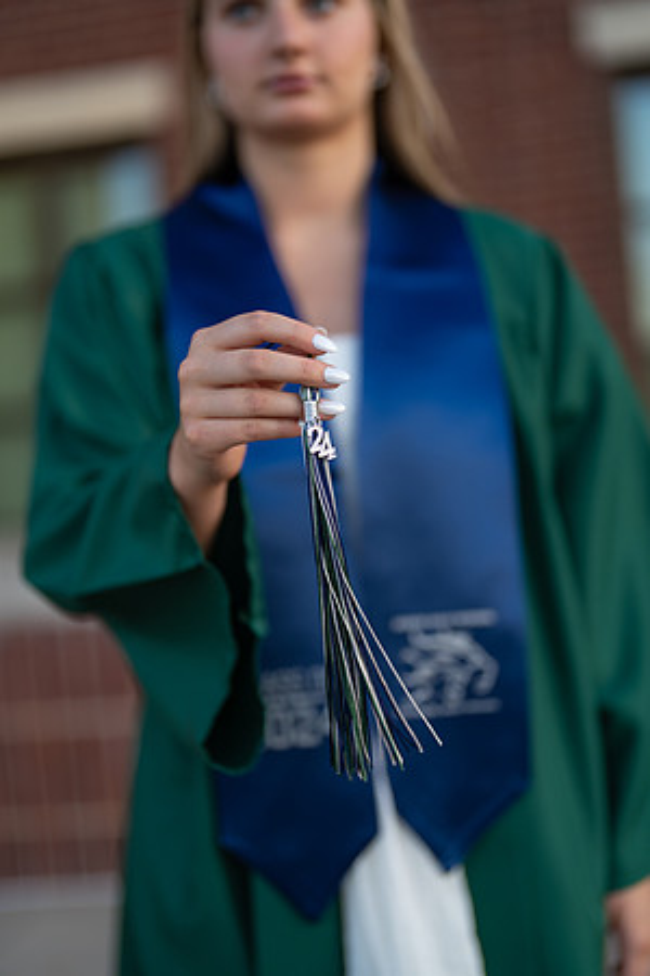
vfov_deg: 39.6
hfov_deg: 27.0
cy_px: 488
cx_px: 325
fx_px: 1354
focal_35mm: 50
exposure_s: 1/320
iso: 100
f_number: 1.2
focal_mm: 50
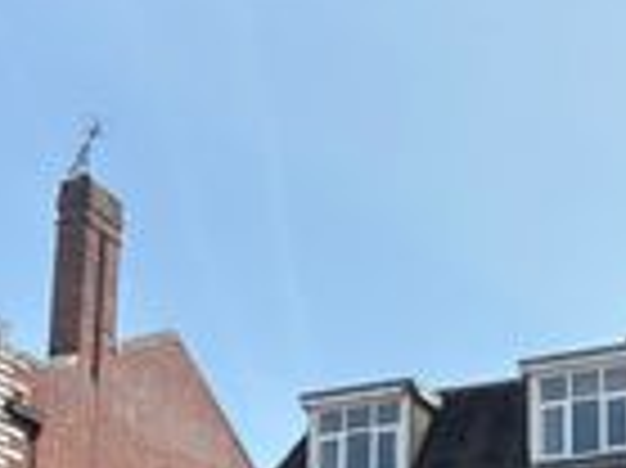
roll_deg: +0.9
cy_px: 648
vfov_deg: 18.0
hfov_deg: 24.0
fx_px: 1355
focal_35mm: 75
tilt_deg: +11.4
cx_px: 721
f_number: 1.6
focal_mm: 5.96
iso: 50
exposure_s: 1/2747
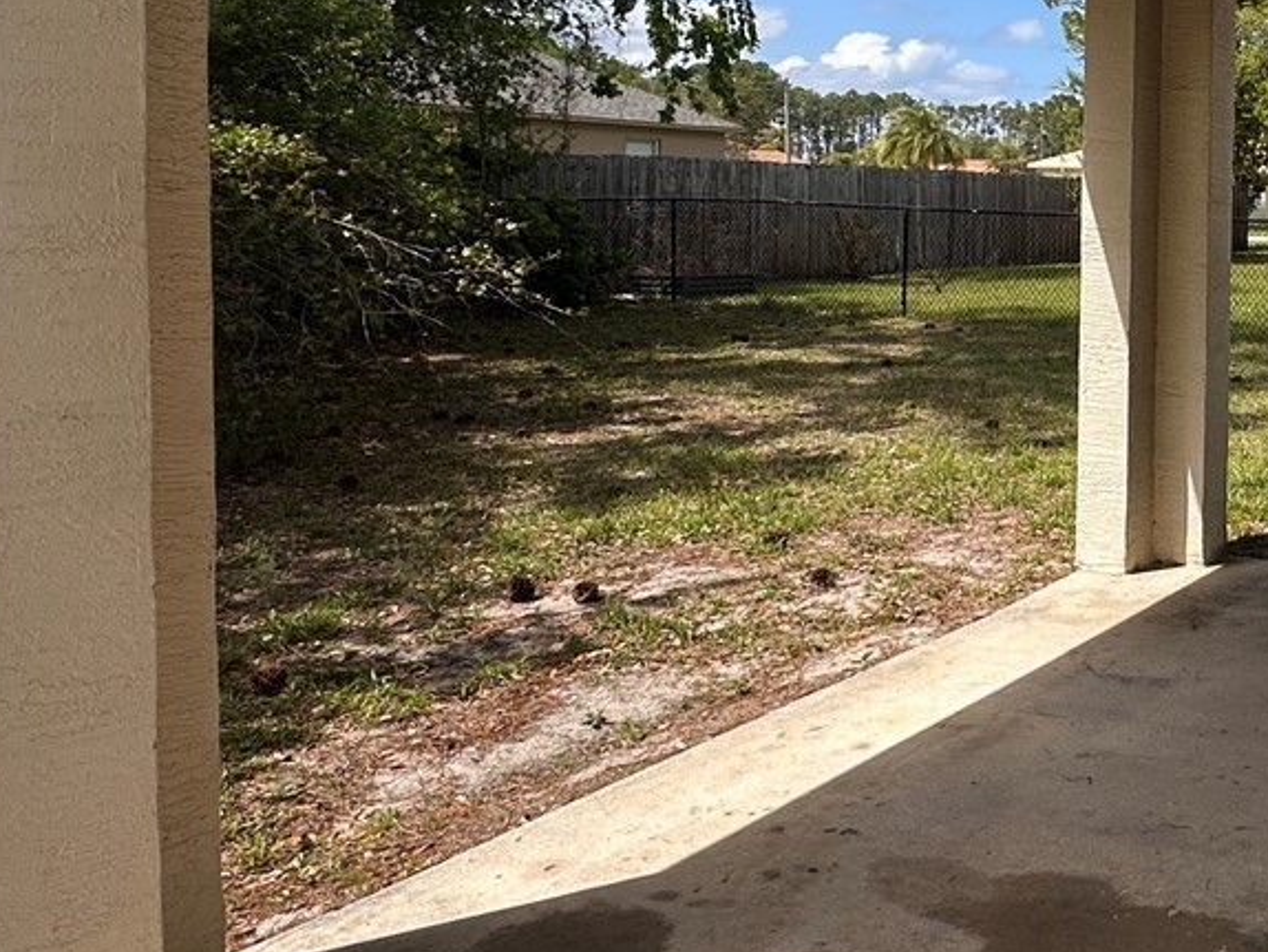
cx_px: 1387
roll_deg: -1.4
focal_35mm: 39
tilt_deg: -2.9
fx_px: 1429
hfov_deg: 39.4
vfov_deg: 36.1
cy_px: 254
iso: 40
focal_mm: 2.22
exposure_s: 1/1289
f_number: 2.2
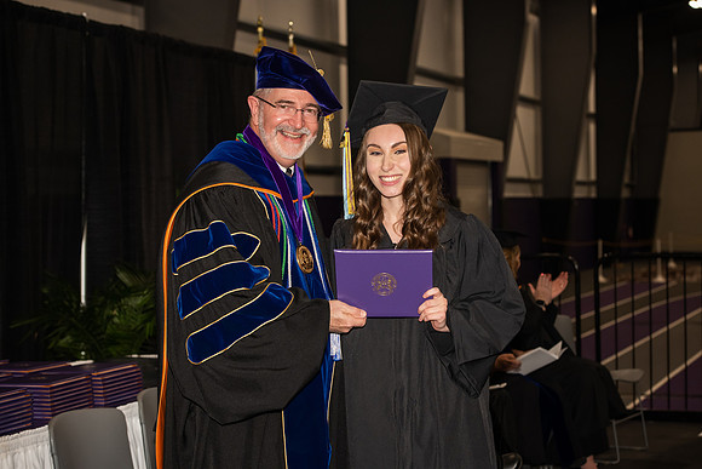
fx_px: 1560
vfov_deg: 17.1
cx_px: 351
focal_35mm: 80
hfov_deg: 25.4
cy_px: 234
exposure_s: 1/200
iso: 1000
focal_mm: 80
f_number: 5.6
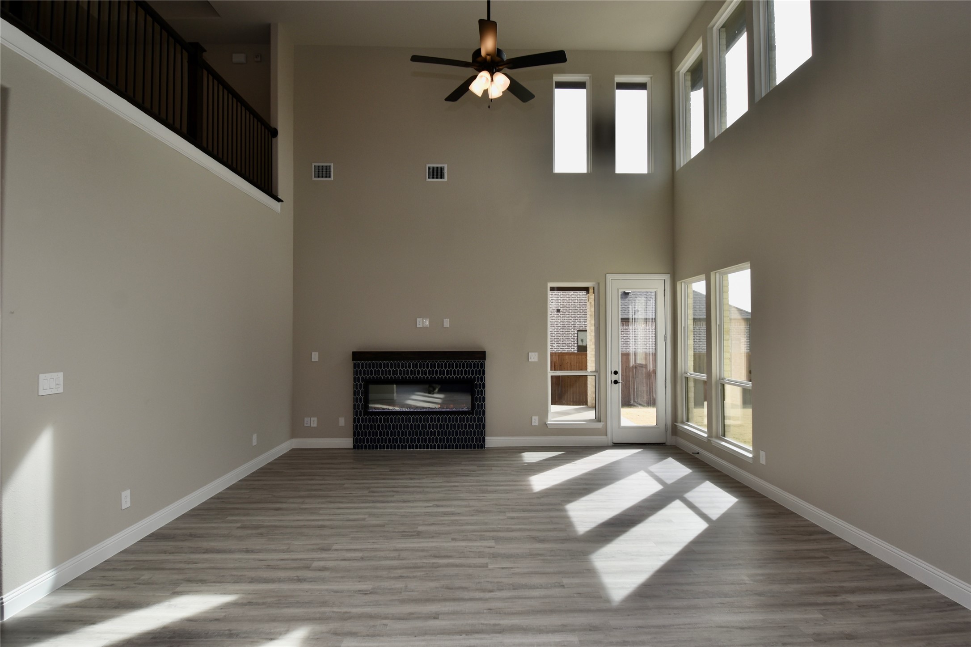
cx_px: 486
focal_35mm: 16
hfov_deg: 95.0
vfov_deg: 72.0
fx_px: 445
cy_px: 324
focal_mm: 11
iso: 100
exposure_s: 1/160
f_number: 6.3
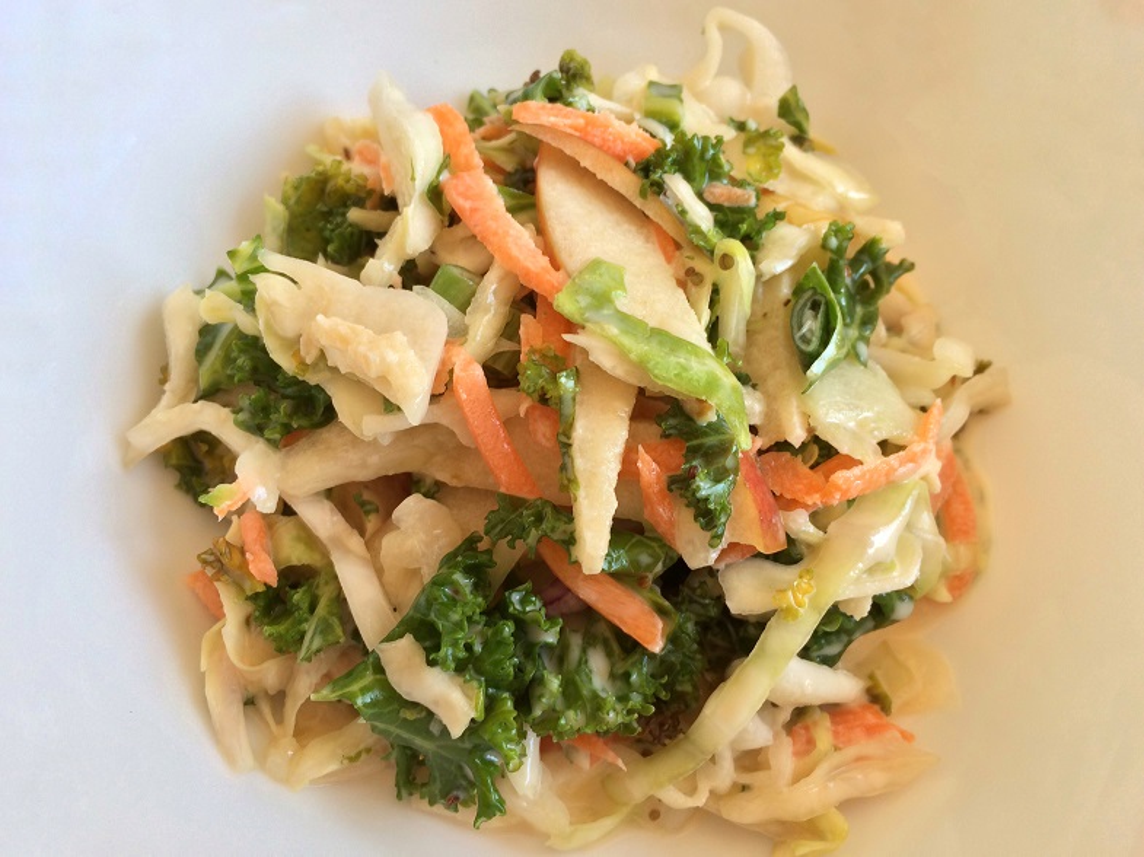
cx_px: 572
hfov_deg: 61.7
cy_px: 428
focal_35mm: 29
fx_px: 958
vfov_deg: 48.2
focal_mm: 4.15
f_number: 2.2
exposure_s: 1/60
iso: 32
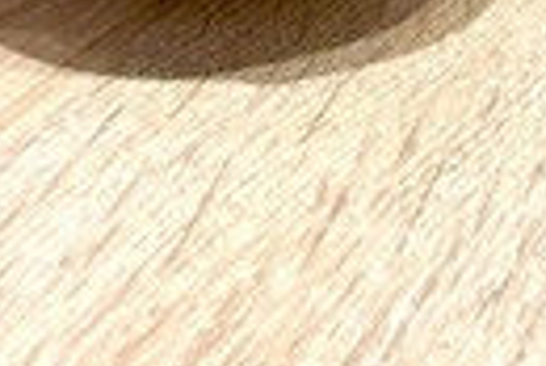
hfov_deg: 13.9
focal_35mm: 139
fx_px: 2110
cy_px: -244
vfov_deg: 9.5
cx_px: 815
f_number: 2.2
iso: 40
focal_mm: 4.15
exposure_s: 1/30
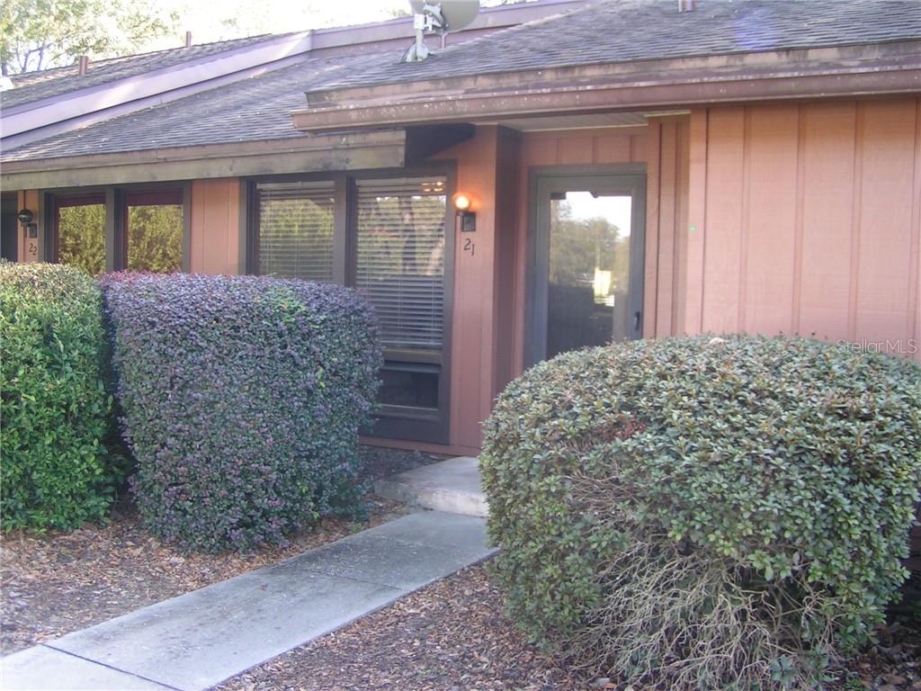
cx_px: 460
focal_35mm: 38
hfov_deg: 49.0
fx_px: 1011
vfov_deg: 37.7
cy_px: 346
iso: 50
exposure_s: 1/40
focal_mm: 5.8
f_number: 3.2
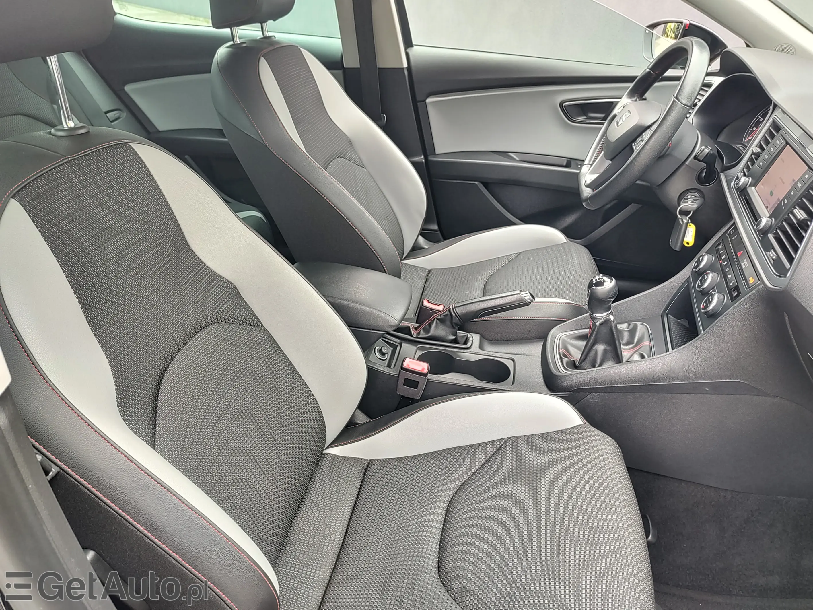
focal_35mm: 23
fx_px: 540
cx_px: 406
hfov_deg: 73.9
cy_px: 305
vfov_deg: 58.9
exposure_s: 1/100
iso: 171
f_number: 1.8
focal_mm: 5.56
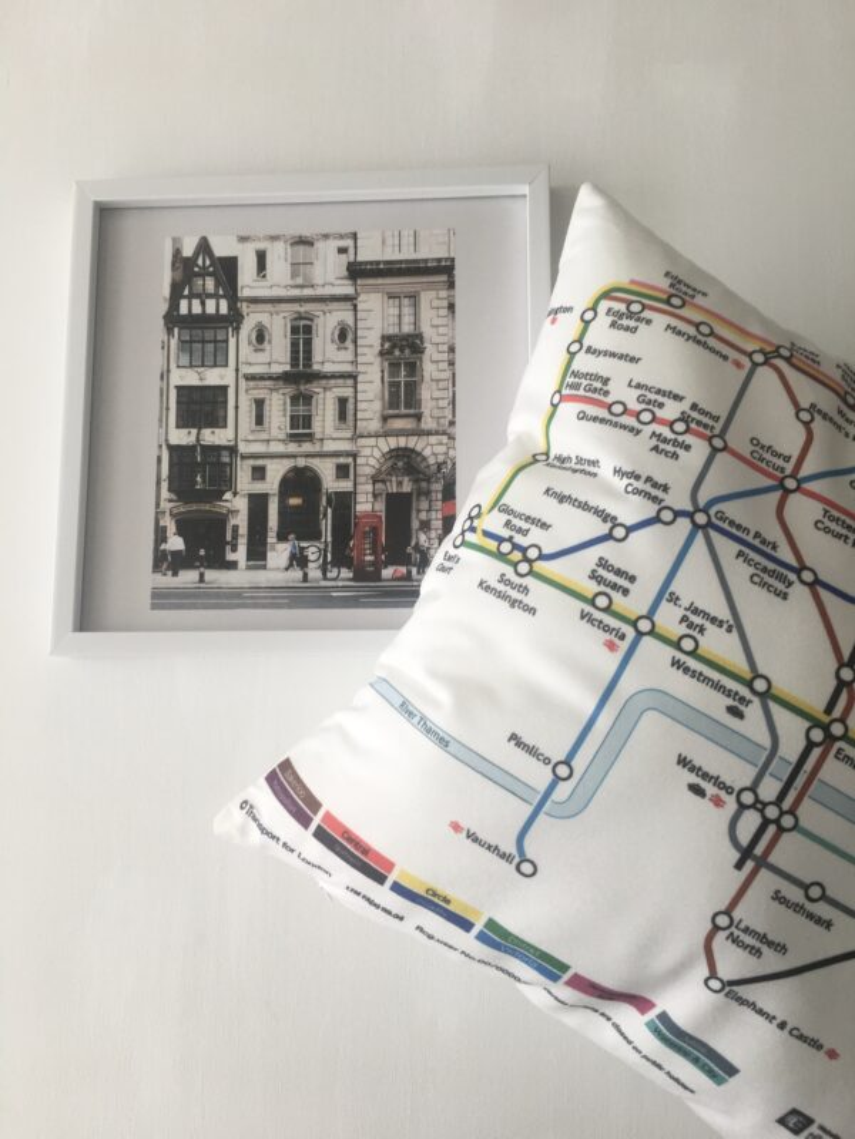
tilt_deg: -79.1
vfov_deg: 61.7
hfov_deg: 48.2
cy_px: 570
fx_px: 955
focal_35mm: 29
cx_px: 428
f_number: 2.2
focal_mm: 4.15
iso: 32
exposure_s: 1/60
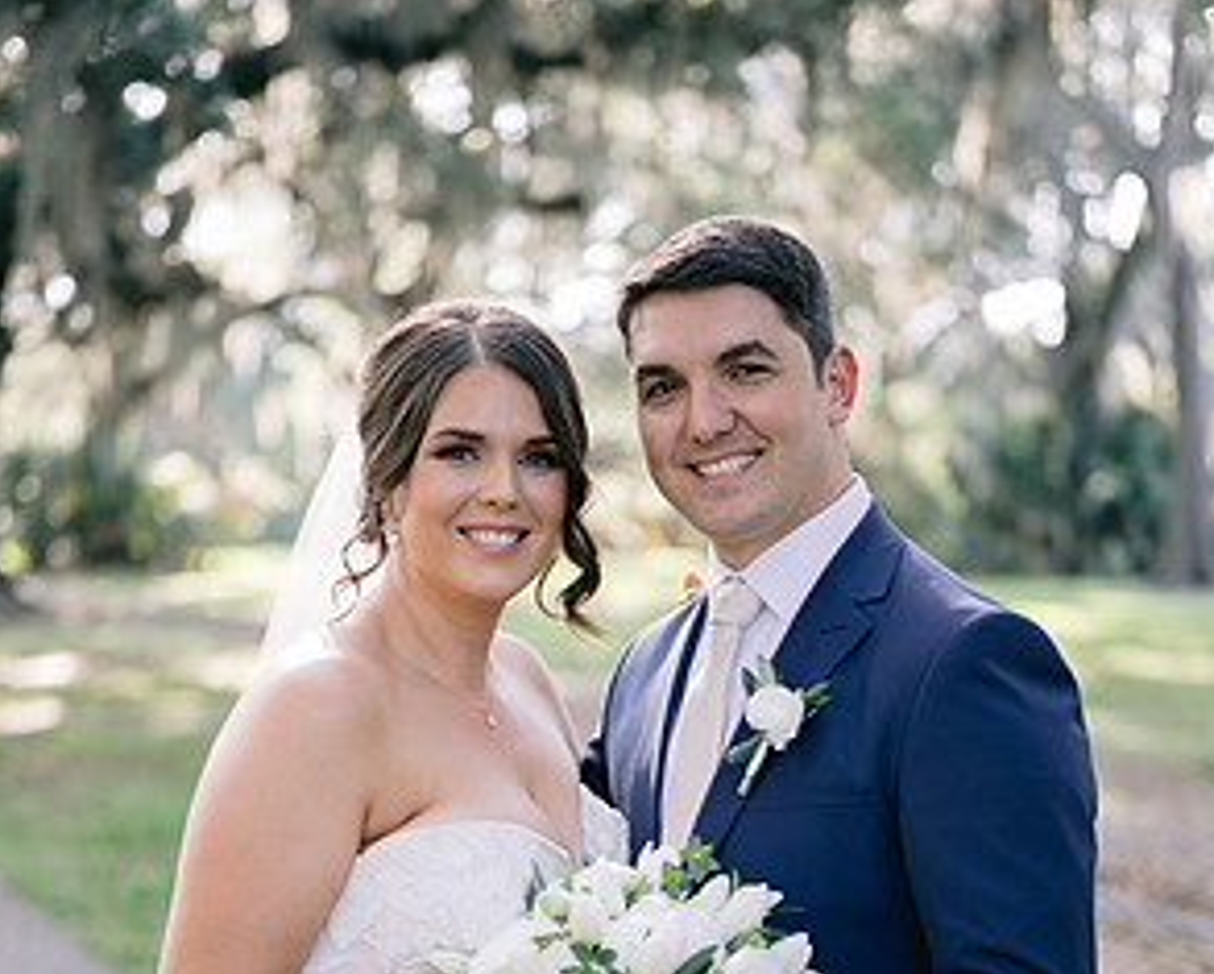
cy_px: 858
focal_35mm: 72
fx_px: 2590
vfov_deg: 20.9
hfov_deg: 26.4
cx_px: 609
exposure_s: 1/320
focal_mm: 50
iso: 160
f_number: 1.8
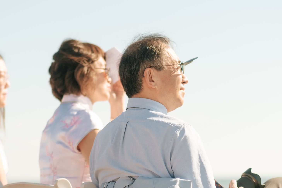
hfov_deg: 14.3
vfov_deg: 9.5
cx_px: 140
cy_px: 125
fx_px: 1128
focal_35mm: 144
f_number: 1.6
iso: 160
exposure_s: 1/5000
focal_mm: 56
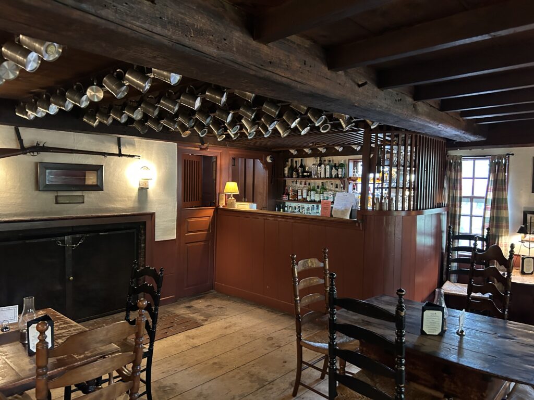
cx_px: 267
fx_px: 401
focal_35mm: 26
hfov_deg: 67.3
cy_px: 200
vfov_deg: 53.1
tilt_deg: -4.0
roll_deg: -0.6
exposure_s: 1/30
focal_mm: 5.7
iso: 500
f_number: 1.5
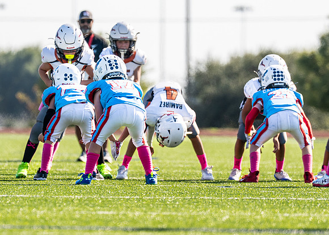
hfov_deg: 4.0
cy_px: 122
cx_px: 165
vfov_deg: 2.9
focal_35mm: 502
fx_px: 4688
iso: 100
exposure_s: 1/1250
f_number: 2.8
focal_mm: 200
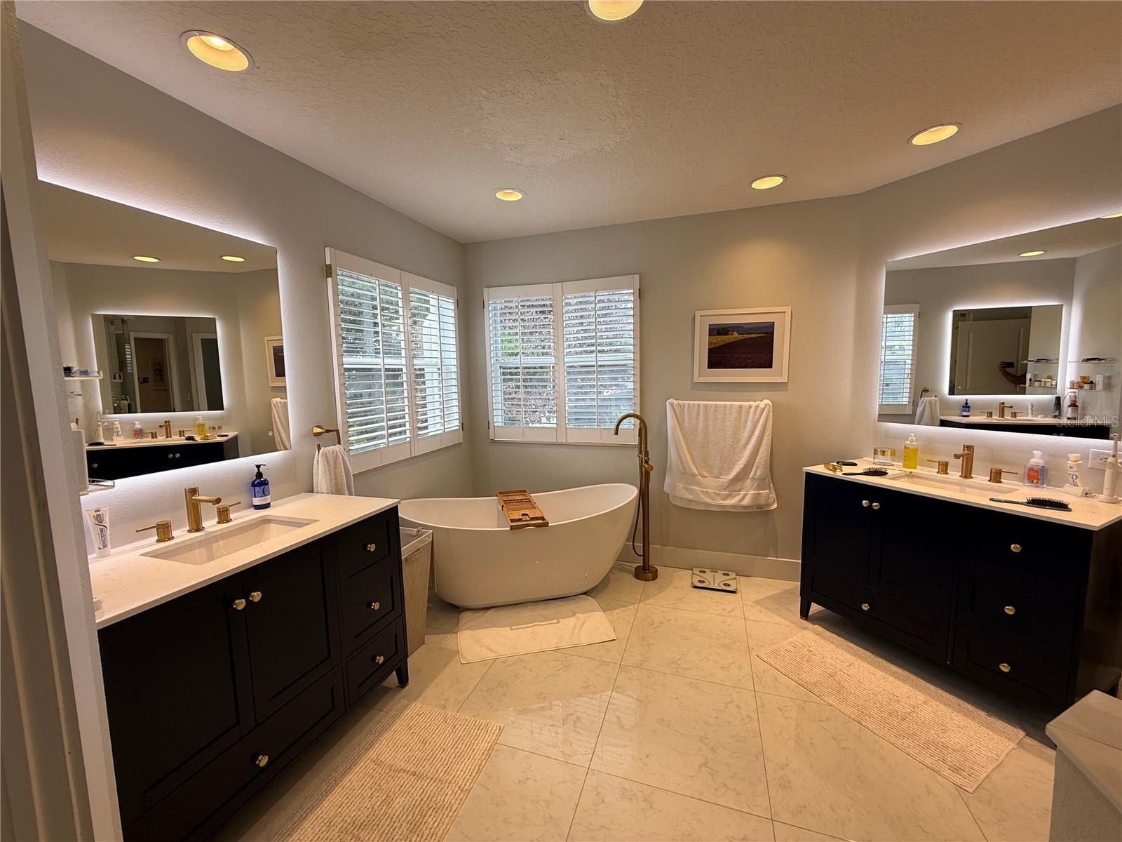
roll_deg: +1.2
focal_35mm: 14
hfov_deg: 102.1
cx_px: 561
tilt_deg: -6.3
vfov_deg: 85.7
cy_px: 421
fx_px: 454
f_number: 2.2
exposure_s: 1/123
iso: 50
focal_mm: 2.22
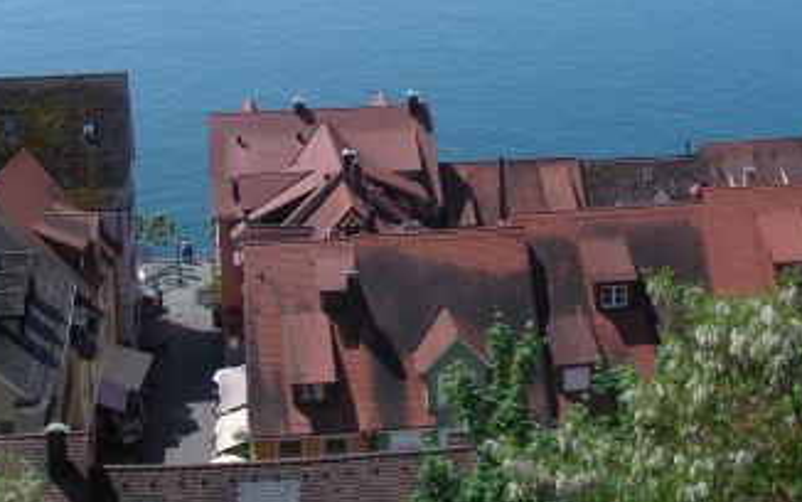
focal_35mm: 79
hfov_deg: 26.1
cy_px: -10
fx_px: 1727
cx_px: 438
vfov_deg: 16.2
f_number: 4
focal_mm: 6.3
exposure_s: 1/523
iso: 50
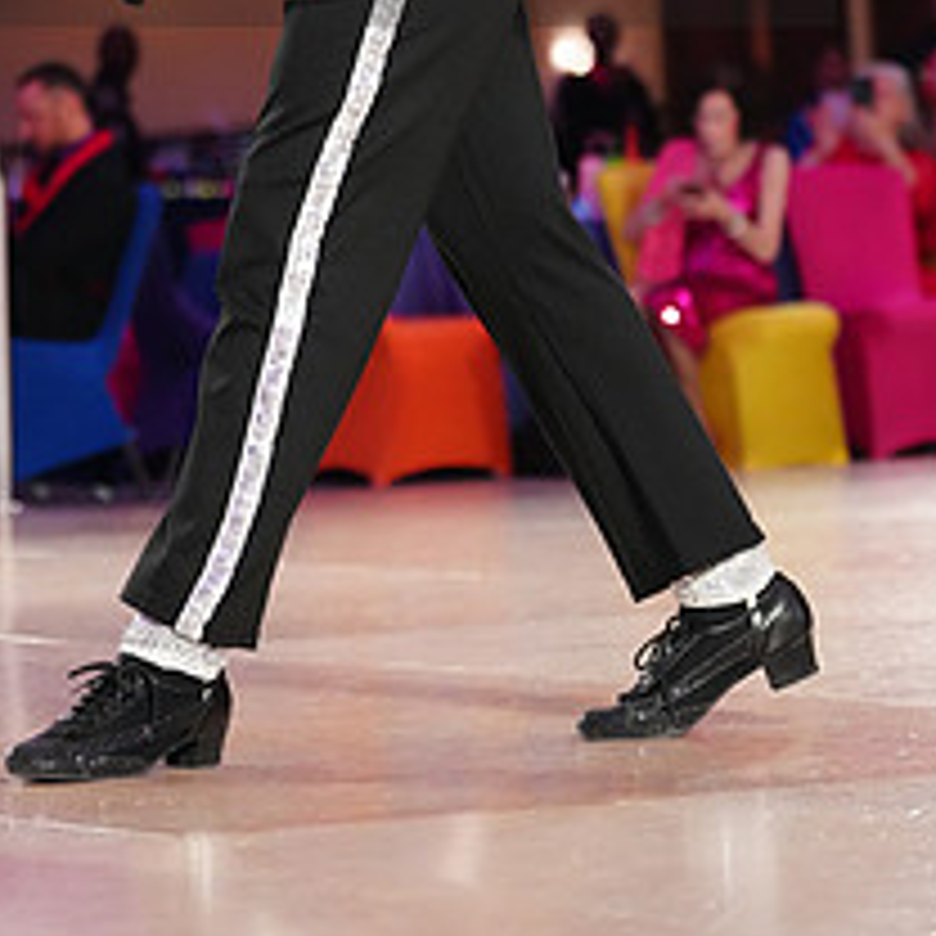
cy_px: -122
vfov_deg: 10.4
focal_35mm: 166
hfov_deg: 10.5
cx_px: 218
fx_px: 5078
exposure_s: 1/500
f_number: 3.2
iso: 4000
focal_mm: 70
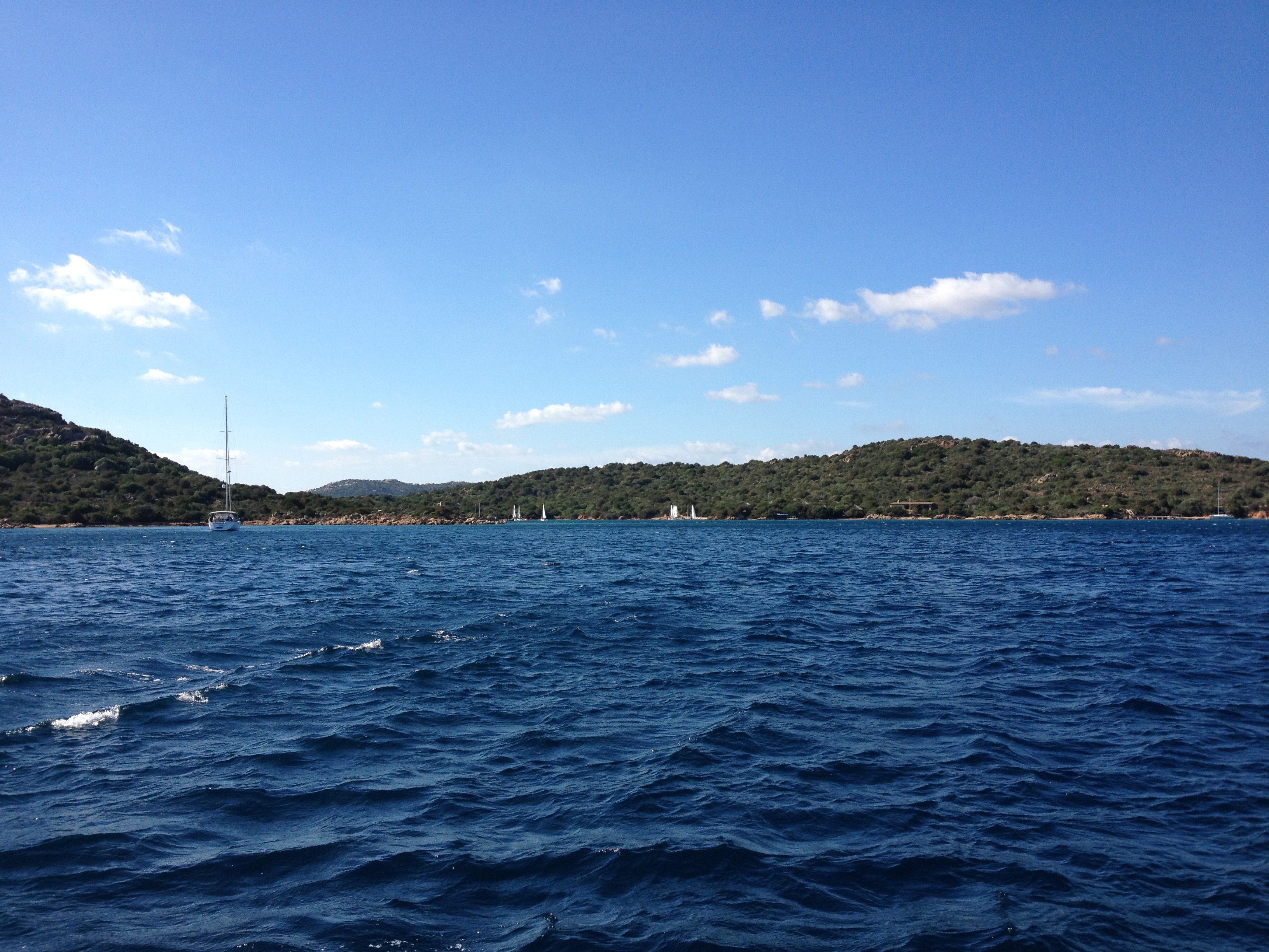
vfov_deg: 40.7
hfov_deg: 52.6
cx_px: 634
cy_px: 476
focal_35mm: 35
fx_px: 1283
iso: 64
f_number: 2.4
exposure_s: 1/1623
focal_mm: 4.28
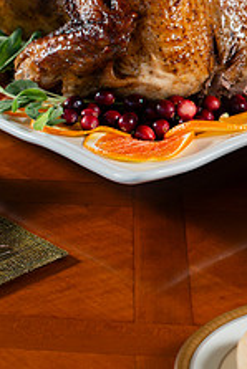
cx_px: 441
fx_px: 1336
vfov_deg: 15.8
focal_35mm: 130
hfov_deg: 10.0
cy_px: 178
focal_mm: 50
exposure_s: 1/250
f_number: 4.5
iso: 200
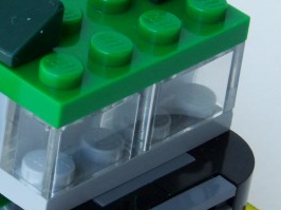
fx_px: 2466
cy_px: 75
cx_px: -33
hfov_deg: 6.5
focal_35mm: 304
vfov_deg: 4.9
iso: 100
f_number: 6.3
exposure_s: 1/60
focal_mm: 18
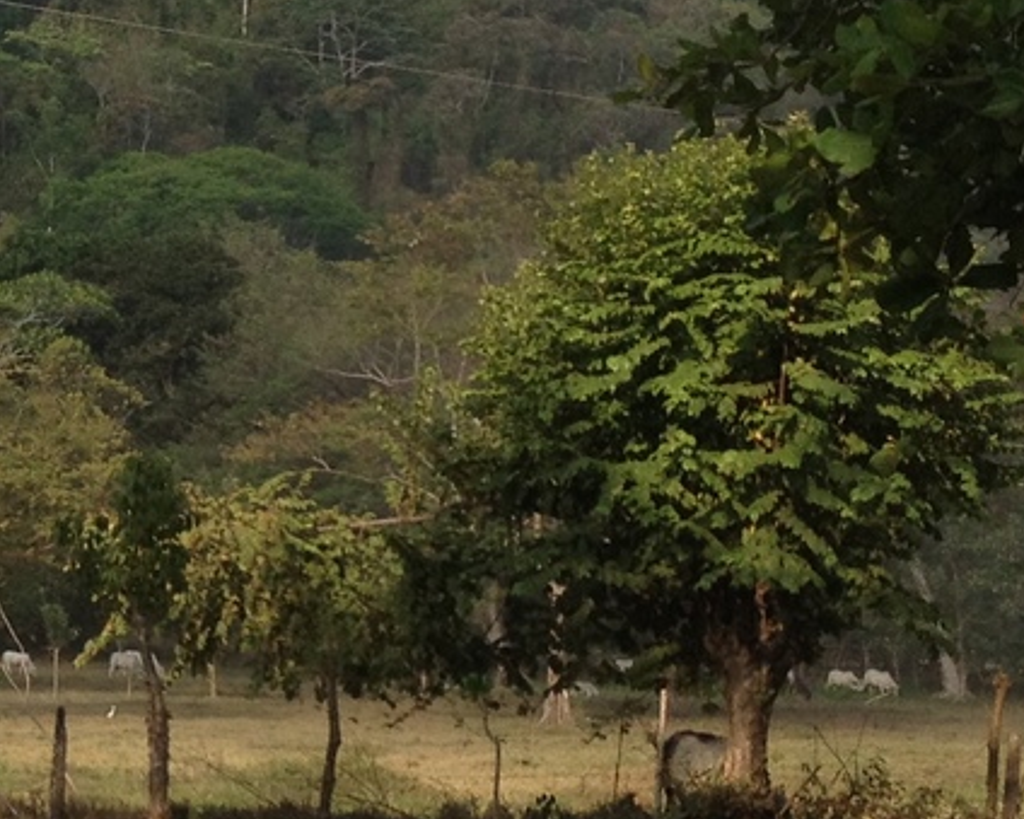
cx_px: -234
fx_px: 3909
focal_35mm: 129
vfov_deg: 12.0
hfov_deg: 14.4
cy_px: 338
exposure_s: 1/1126
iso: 50
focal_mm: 4.28
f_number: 2.4
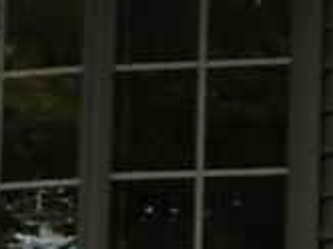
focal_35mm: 193
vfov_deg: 7.6
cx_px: 887
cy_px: 289
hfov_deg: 8.9
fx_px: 1854
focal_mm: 4.5
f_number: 3.1
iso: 80
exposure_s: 1/80
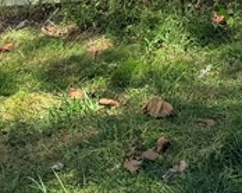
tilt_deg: -0.5
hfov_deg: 13.5
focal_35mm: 138
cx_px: 302
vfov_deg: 10.1
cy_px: -230
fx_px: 988
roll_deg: -0.2
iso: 80
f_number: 1.78
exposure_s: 1/2801
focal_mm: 6.76
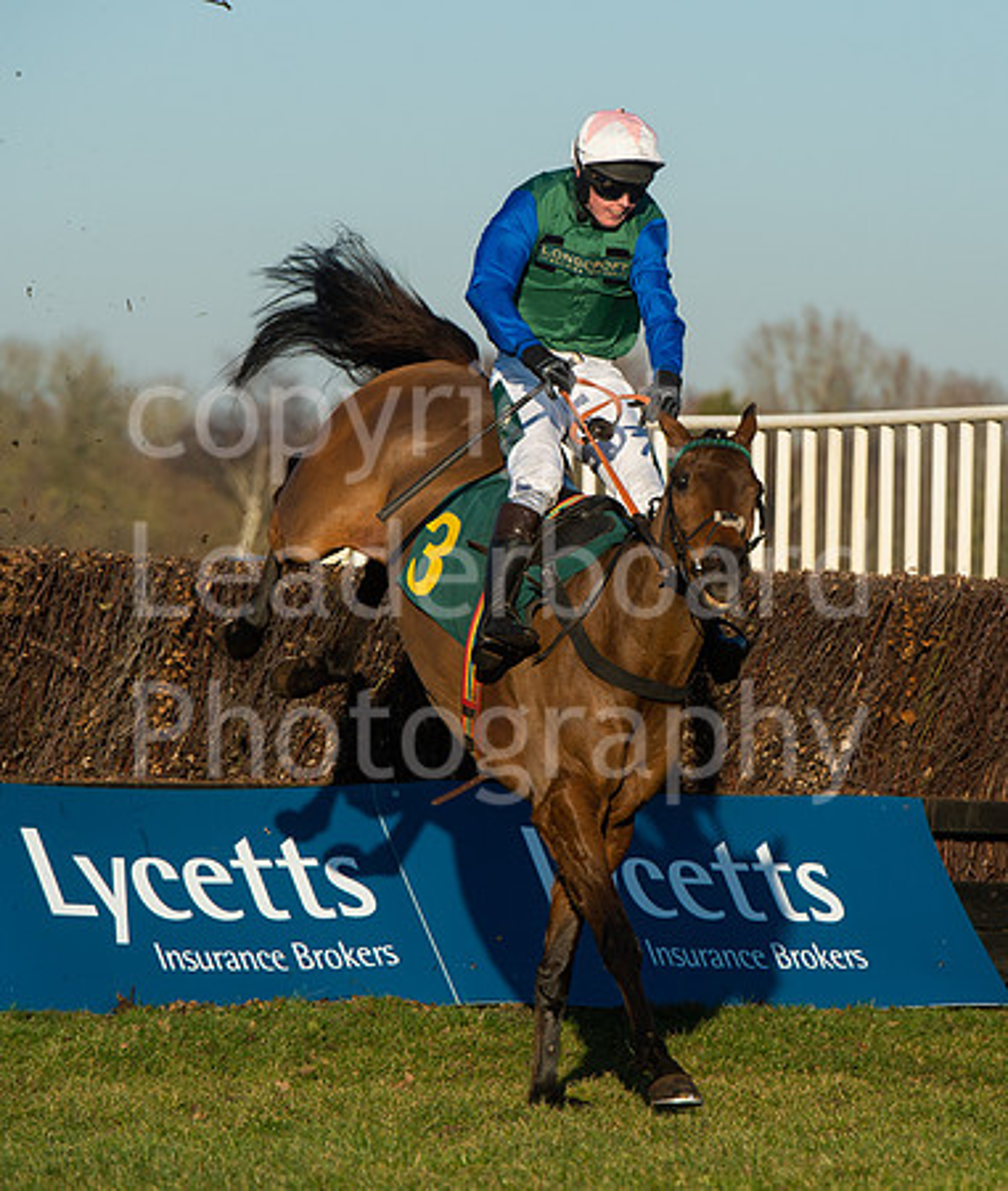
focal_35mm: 286
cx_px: 638
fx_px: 10314
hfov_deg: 5.6
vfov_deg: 6.6
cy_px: 573
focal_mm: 200
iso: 500
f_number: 6.3
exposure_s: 1/3200
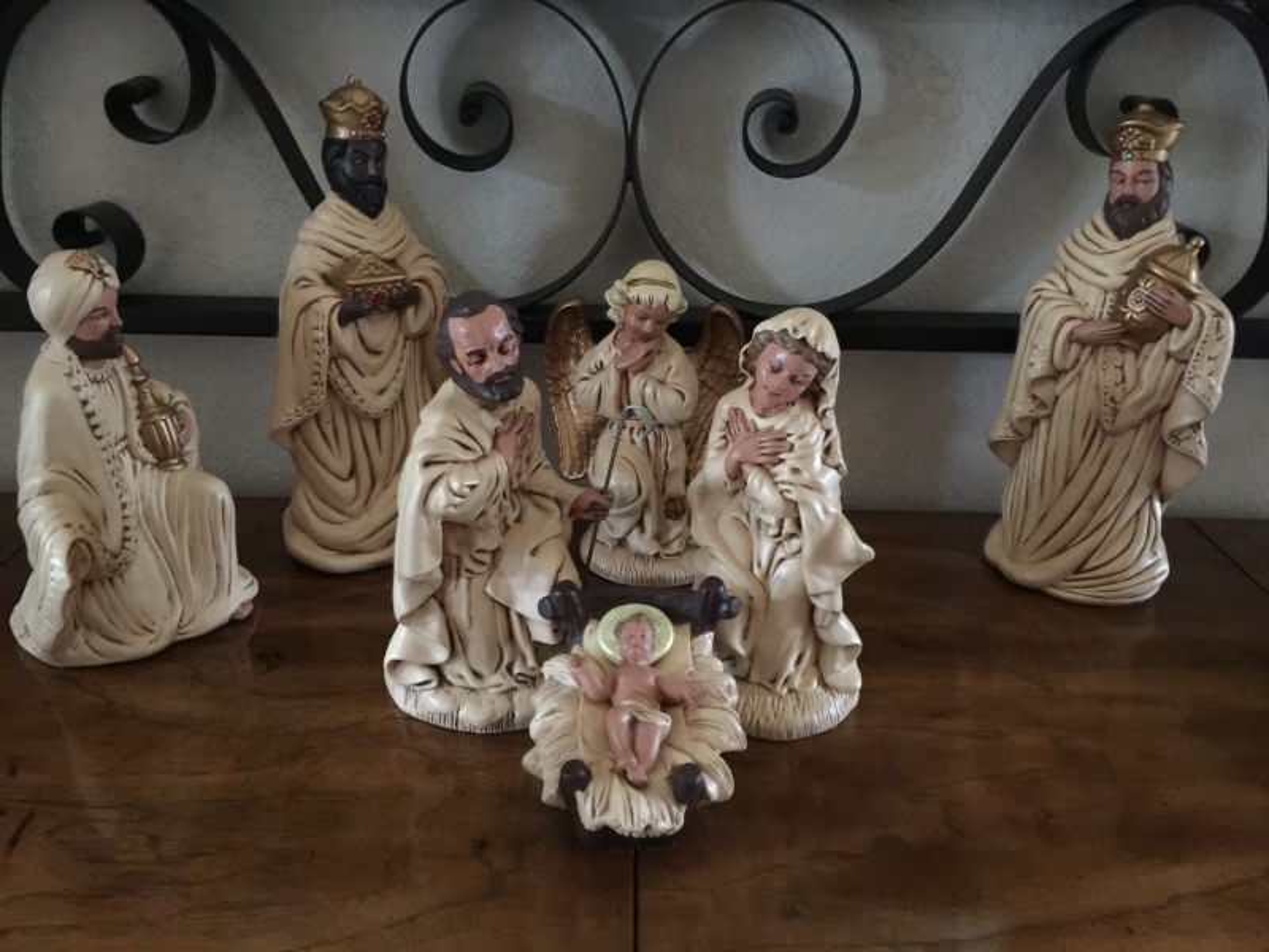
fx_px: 1063
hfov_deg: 61.7
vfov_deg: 48.2
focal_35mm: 29
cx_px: 634
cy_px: 476
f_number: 2.2
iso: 200
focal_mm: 4.15
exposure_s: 1/4
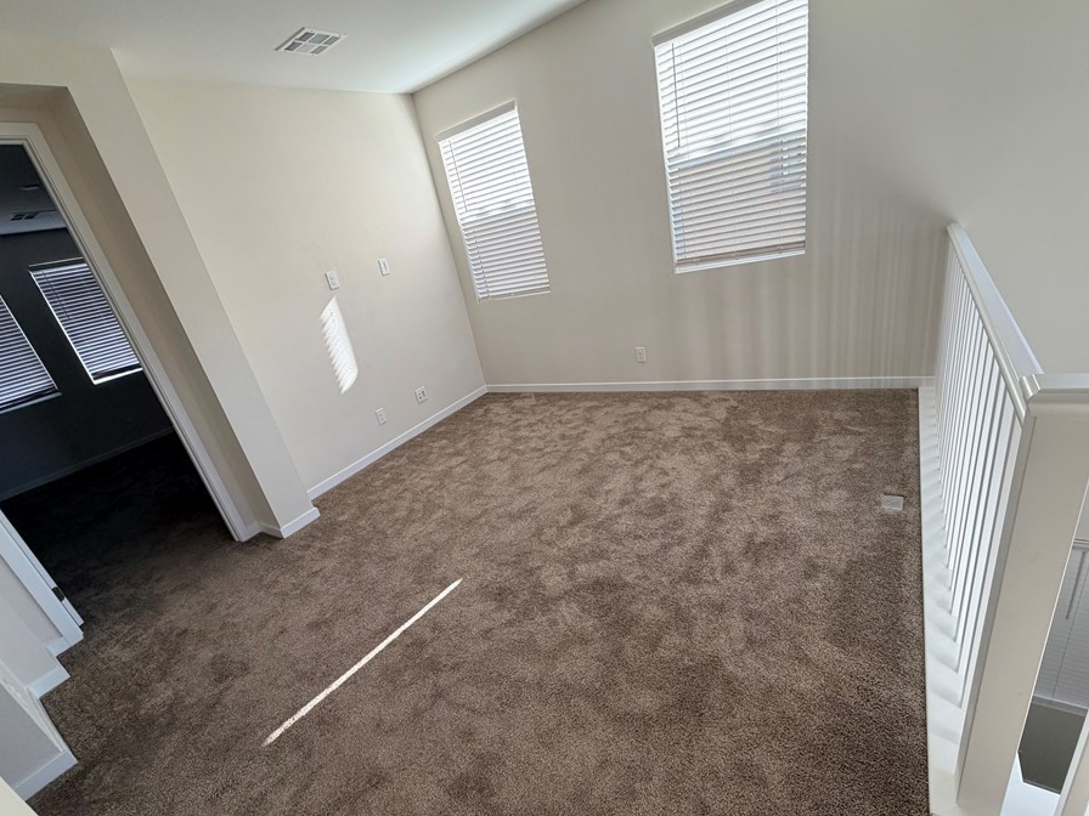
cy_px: 444
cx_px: 523
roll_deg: +14.3
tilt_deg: -24.1
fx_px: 503
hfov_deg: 94.4
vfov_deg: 77.9
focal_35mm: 16
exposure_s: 1/121
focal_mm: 2.22
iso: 100
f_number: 2.2
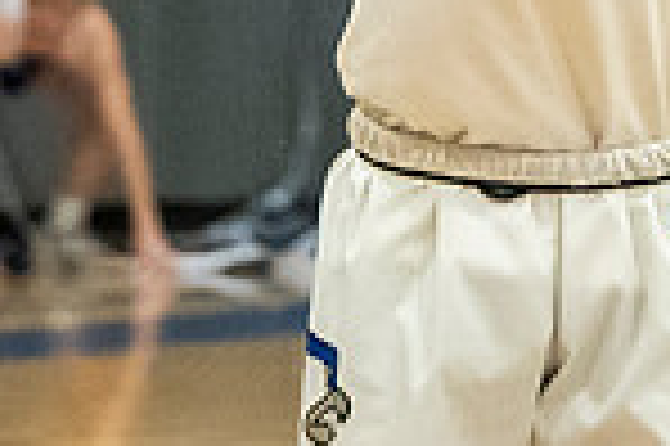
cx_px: 572
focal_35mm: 640
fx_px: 11898
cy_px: -550
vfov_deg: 2.1
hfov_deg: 3.2
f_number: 2.8
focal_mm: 94
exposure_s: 1/1000
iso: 3200
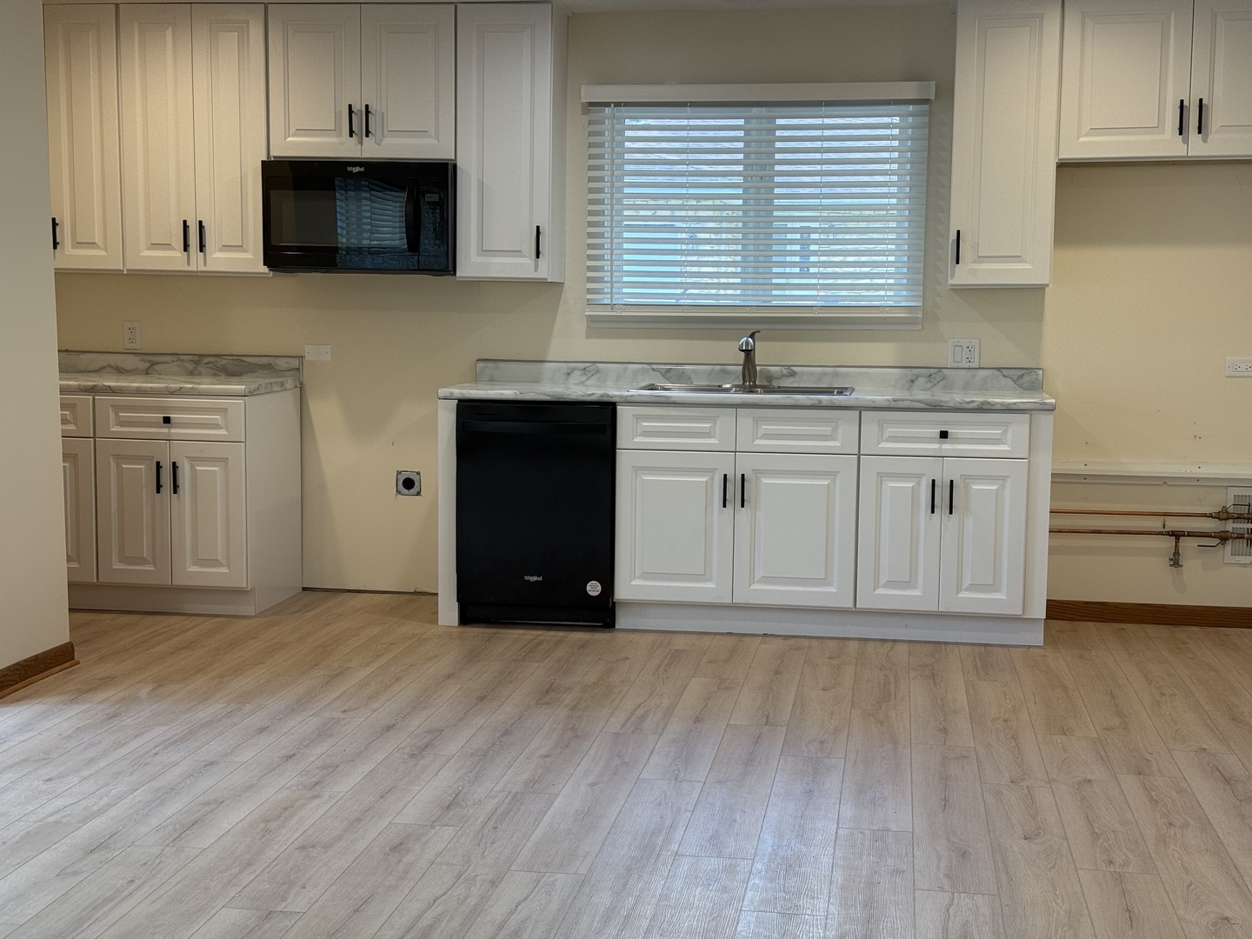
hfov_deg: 39.7
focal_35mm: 48
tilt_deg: -6.7
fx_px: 1736
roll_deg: -1.3
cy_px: 470
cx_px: 626
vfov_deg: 30.3
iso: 64
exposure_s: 1/218
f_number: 1.78
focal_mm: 6.76
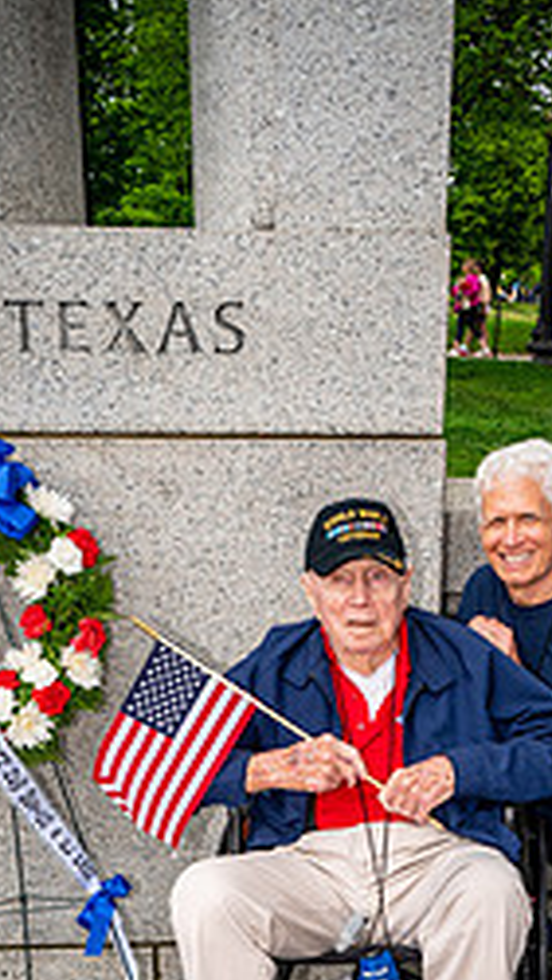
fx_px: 1272
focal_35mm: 49
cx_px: 343
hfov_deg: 24.4
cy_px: 804
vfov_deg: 40.1
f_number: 8
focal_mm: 26
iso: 1250
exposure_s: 1/640
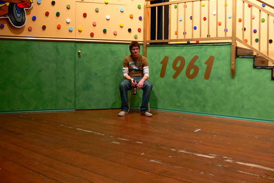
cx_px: 138
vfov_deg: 35.9
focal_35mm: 37
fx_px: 282
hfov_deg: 51.9
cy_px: 80
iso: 160
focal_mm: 7.4
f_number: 2.8
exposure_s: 1/30
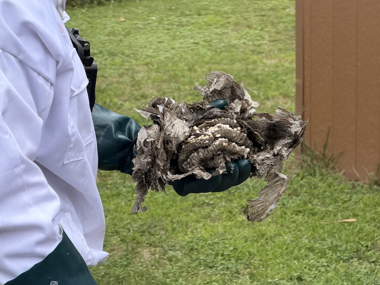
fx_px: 1208
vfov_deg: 13.5
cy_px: 133
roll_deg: +1.6
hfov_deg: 17.9
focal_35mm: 110
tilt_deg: -12.0
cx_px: 179
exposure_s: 1/294
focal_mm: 16.89
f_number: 2.8
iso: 50
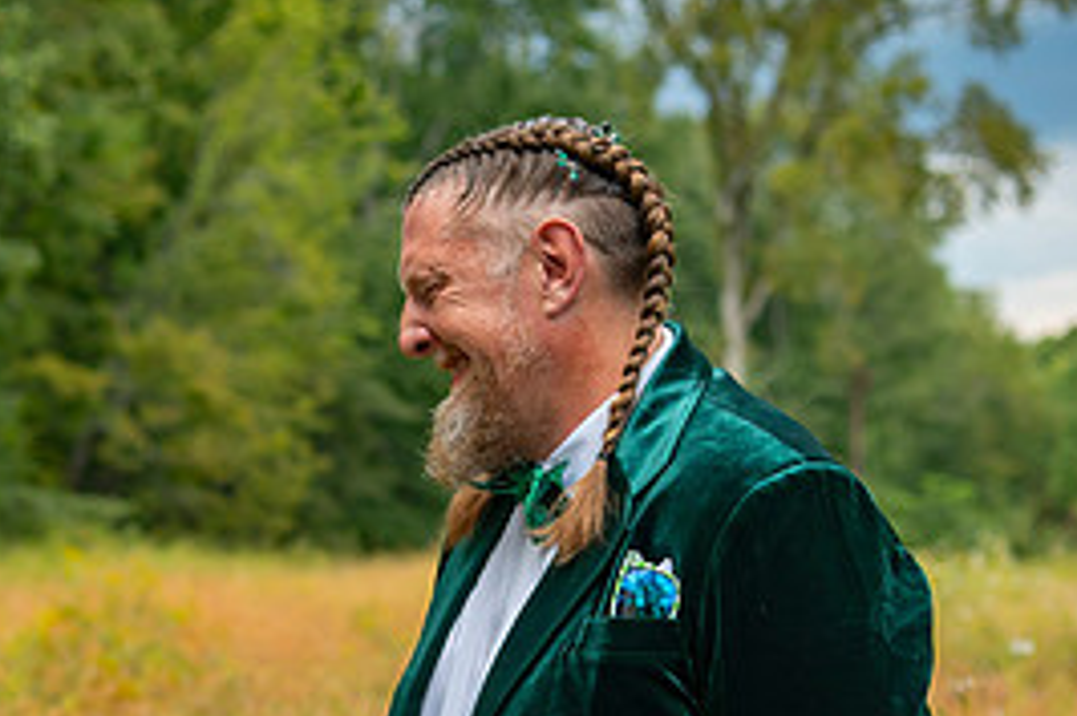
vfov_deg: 11.9
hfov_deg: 17.8
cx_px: 393
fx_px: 3438
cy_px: 555
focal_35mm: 115
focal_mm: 44
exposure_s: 1/2500
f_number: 2.8
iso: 400
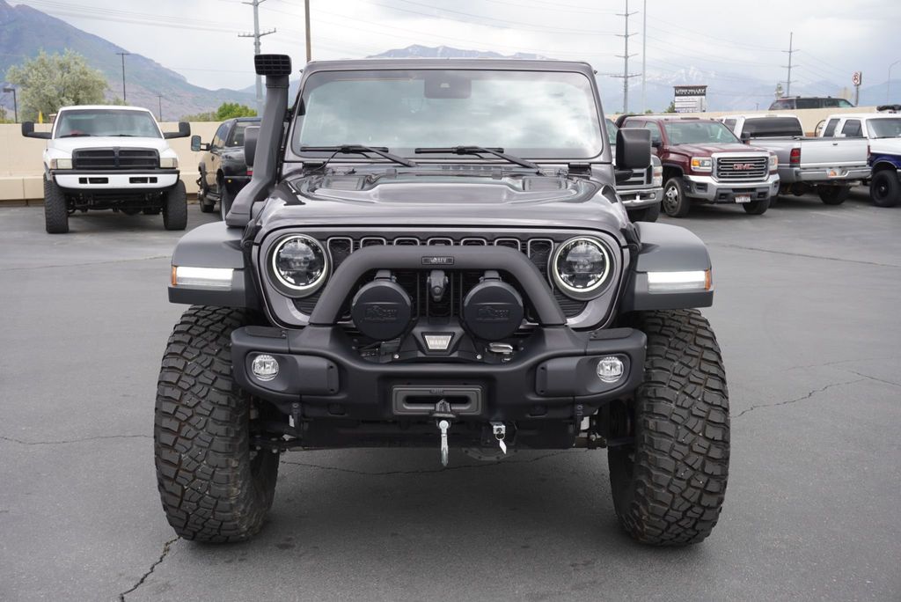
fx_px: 939
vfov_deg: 35.5
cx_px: 450
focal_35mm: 38
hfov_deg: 51.3
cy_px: 301
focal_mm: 25
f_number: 6.3
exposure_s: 1/125
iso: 100
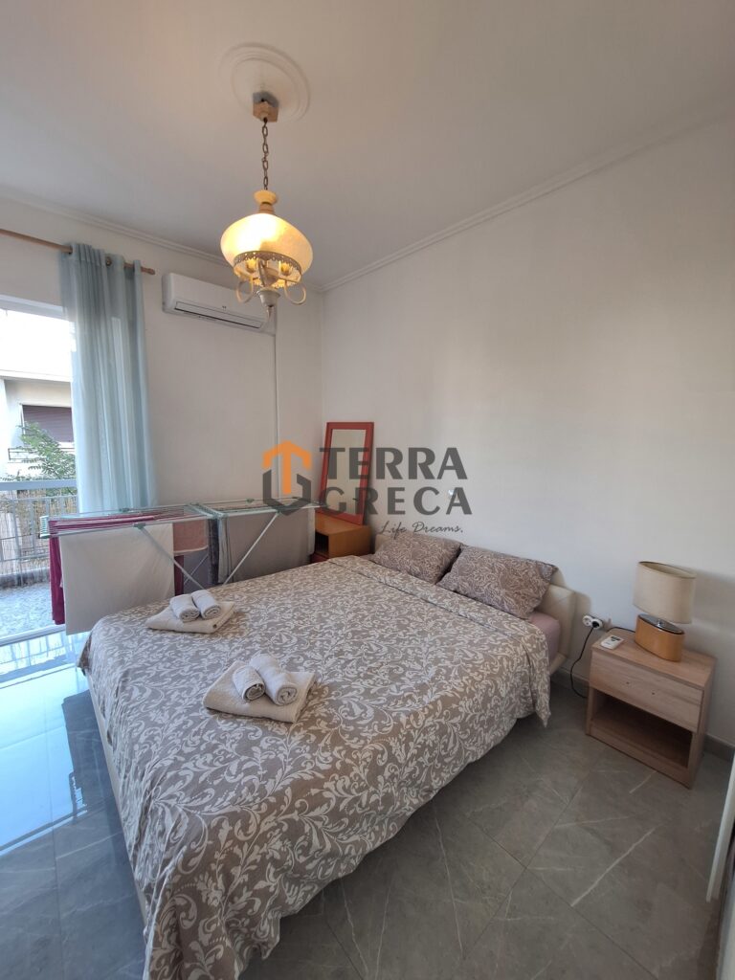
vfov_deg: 106.2
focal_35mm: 13
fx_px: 368
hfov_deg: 89.9
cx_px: 368
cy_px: 490
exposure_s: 1/50
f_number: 2.2
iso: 64
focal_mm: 1.74
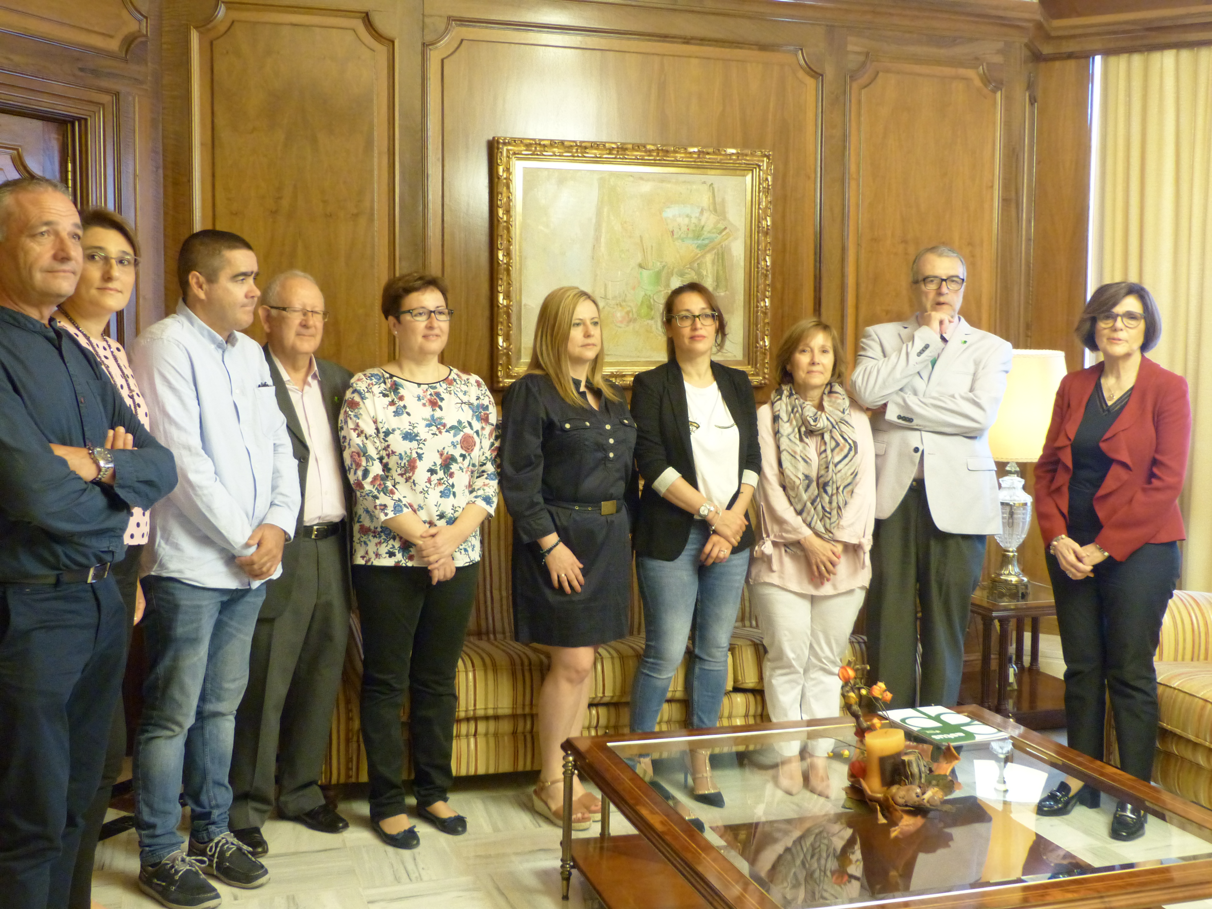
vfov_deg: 37.7
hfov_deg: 49.0
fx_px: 1330
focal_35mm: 38
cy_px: 454
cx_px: 606
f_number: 2.8
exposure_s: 1/15
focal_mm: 6.8
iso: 500
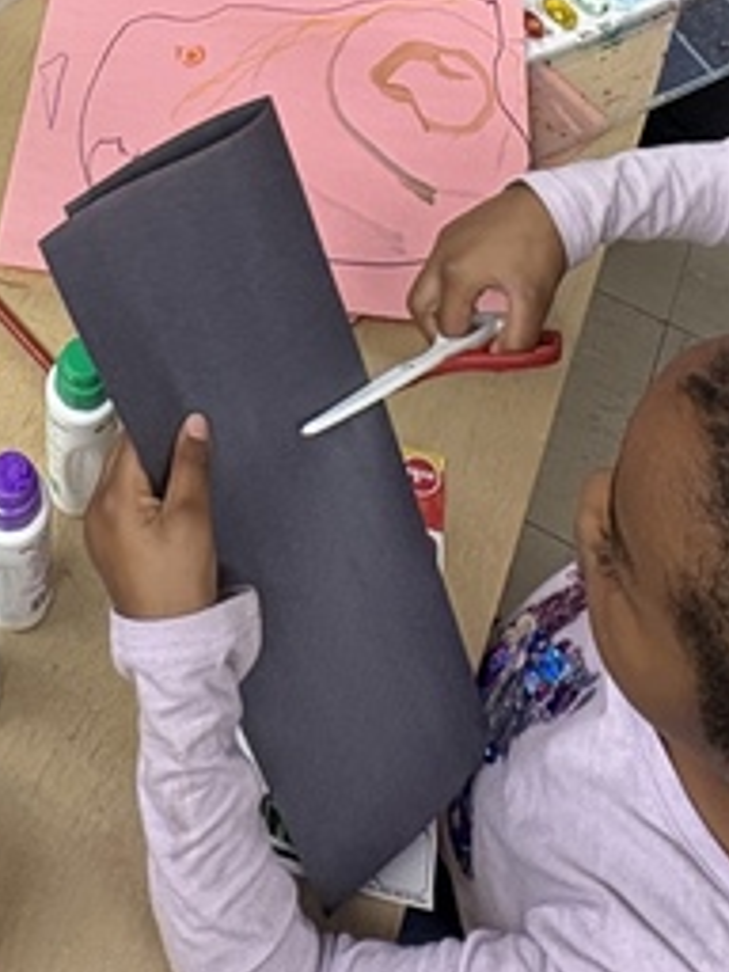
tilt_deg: -38.0
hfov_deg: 25.5
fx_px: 1572
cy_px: -334
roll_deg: -1.8
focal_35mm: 56
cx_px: 122
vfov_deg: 27.7
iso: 200
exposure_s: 1/60
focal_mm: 2.22
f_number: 2.2
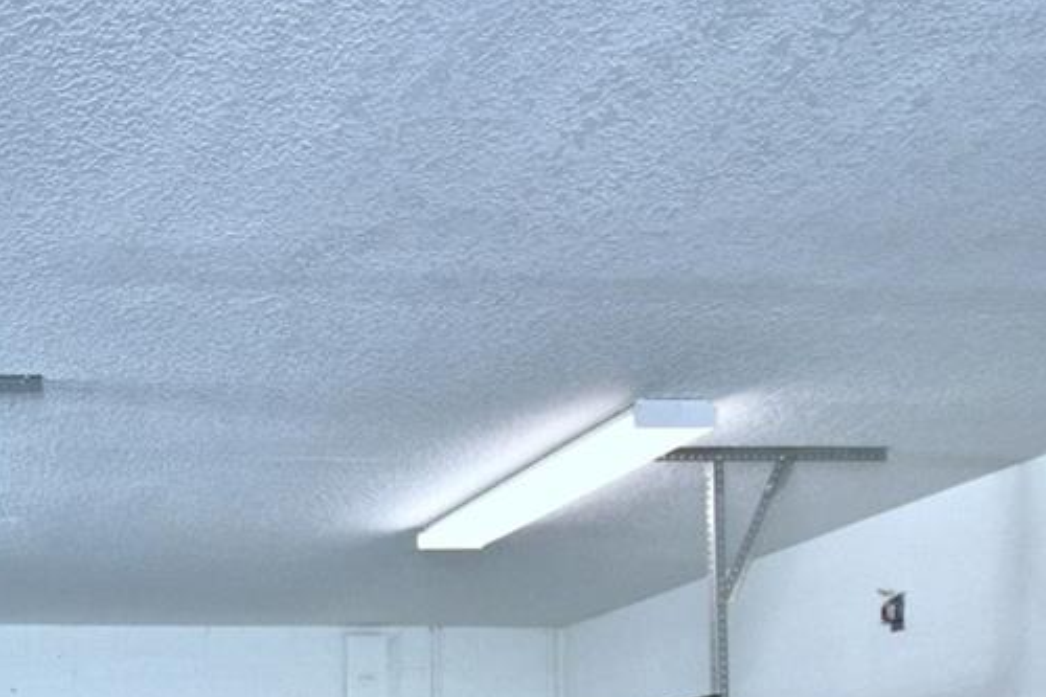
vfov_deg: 24.6
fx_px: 1394
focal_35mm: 48
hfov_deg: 34.4
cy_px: 900
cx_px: -157
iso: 400
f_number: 4.5
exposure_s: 1/60
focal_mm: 10
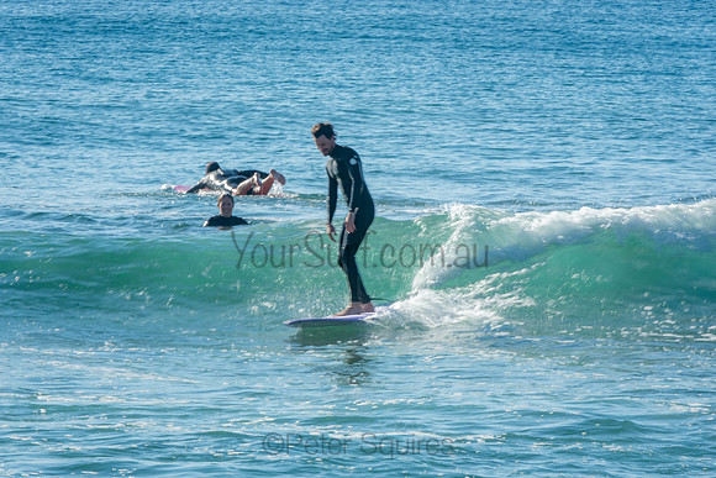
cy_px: 239
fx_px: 9250
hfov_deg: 4.4
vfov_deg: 3.0
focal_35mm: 465
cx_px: 358
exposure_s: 1/30
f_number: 25
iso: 100
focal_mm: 310
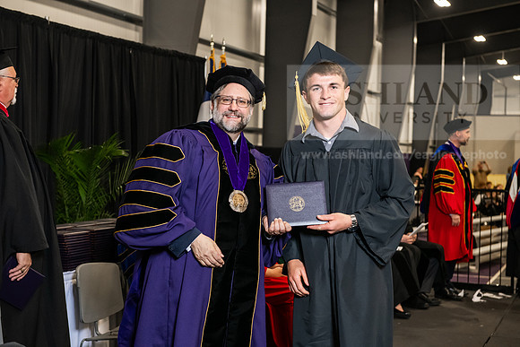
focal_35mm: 62
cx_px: 260
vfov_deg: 21.9
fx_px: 896
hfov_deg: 32.4
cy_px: 174
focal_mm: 62
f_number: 5
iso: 2500
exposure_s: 1/200
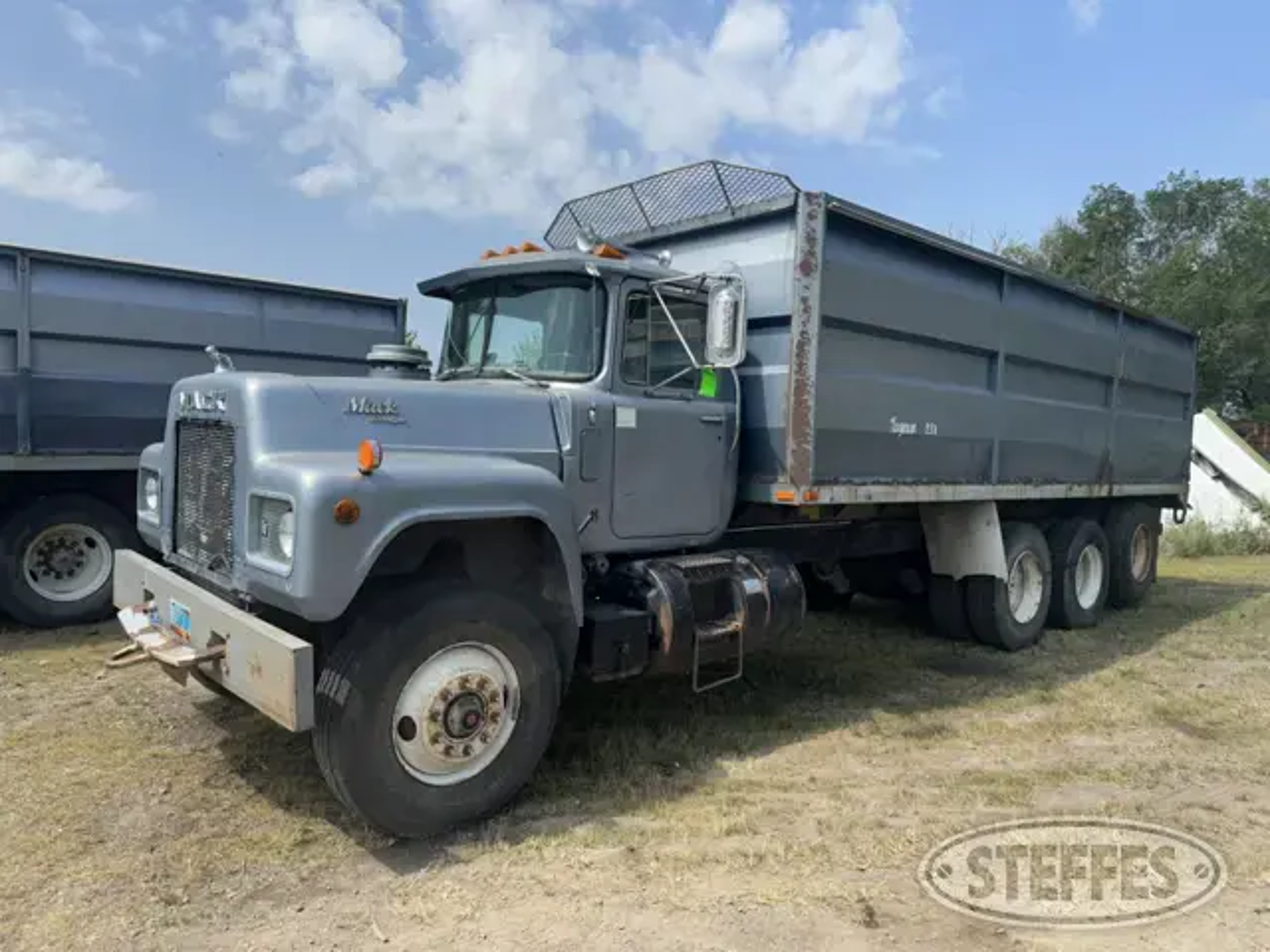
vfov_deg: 56.8
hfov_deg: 71.6
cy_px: 476
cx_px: 635
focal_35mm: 24
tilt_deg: -2.0
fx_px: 881
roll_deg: -1.8
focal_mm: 6.86
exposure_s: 1/3356
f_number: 1.78
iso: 80
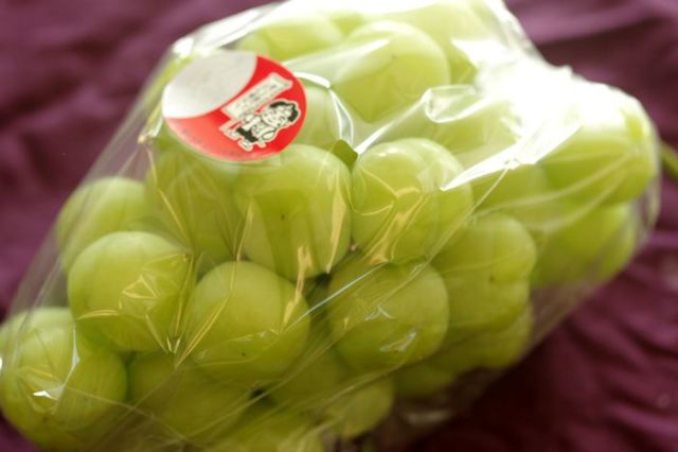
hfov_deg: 27.0
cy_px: 226
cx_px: 339
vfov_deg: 18.2
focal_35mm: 75
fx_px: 1412
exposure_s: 1/160
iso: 200
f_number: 3.2
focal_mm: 50
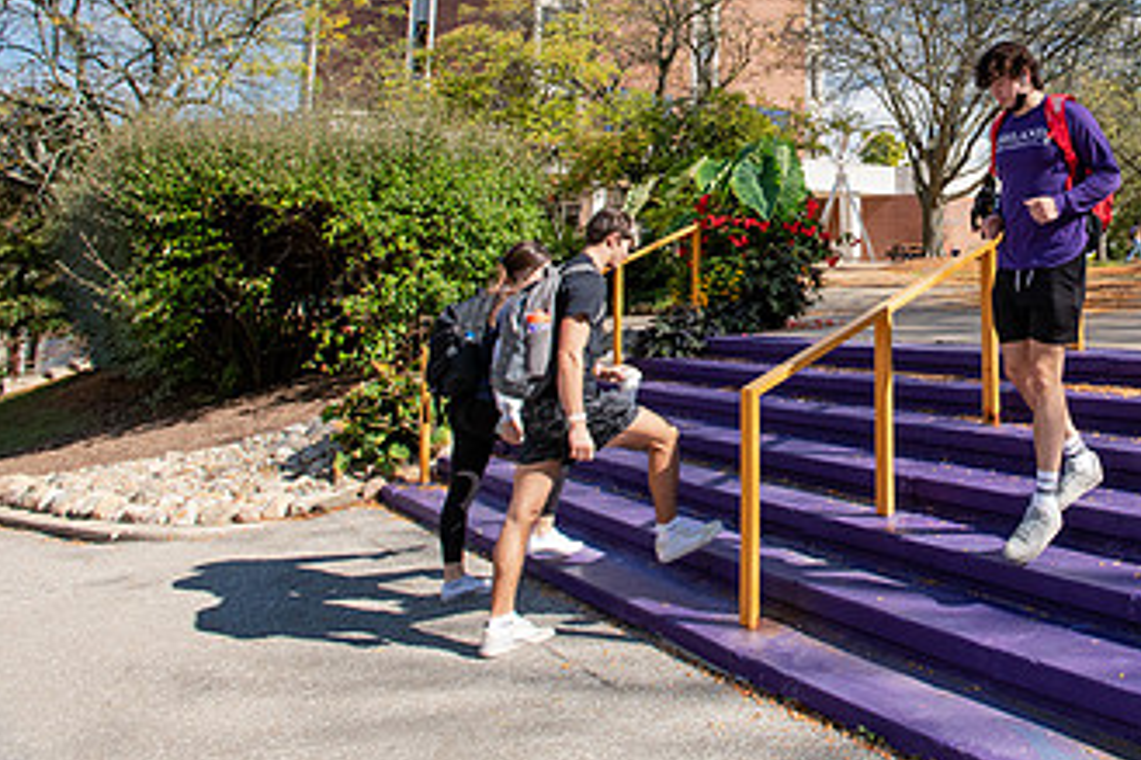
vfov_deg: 41.3
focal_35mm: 30
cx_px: 940
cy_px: 130
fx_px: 950
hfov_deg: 56.6
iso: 640
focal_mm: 17
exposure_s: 1/320
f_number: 7.1
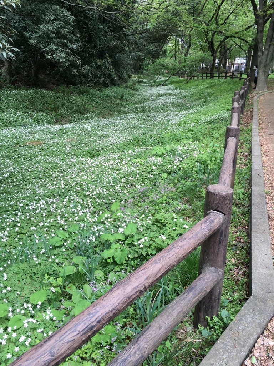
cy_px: 183
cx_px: 137
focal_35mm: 29
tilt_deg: -20.6
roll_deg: -0.1
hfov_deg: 48.2
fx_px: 306
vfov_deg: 61.7
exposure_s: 1/120
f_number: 2.2
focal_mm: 4.15
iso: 25
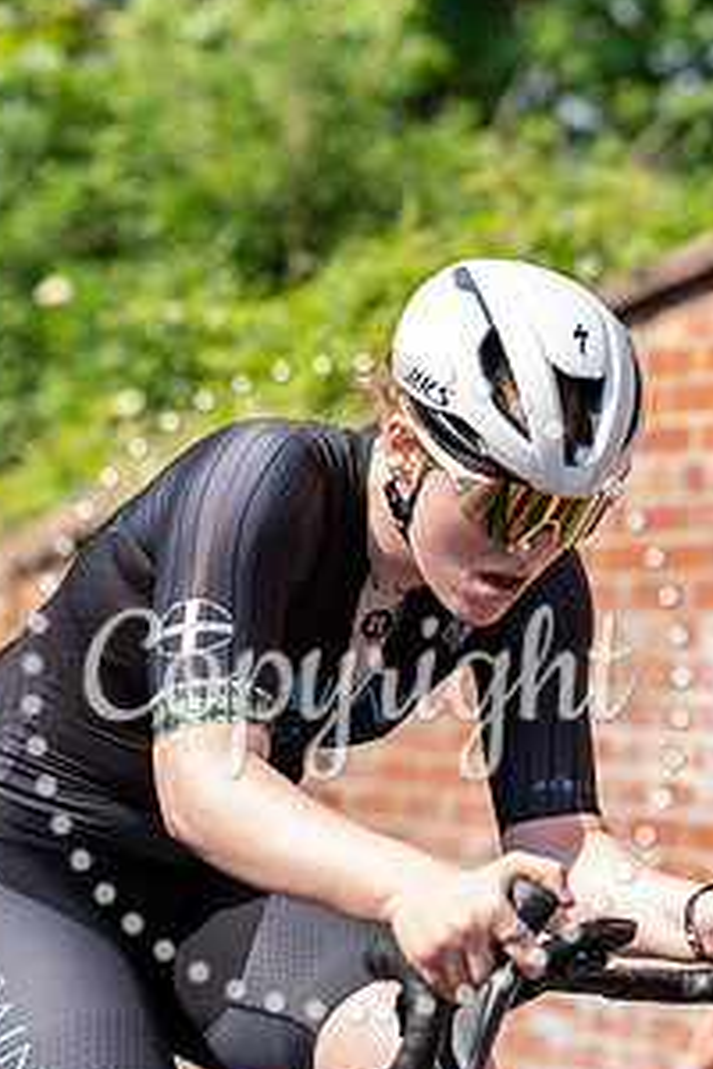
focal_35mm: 129
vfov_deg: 15.9
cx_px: 424
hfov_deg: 10.6
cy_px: 385
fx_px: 3832
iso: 200
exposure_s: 1/640
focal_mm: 86
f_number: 3.2
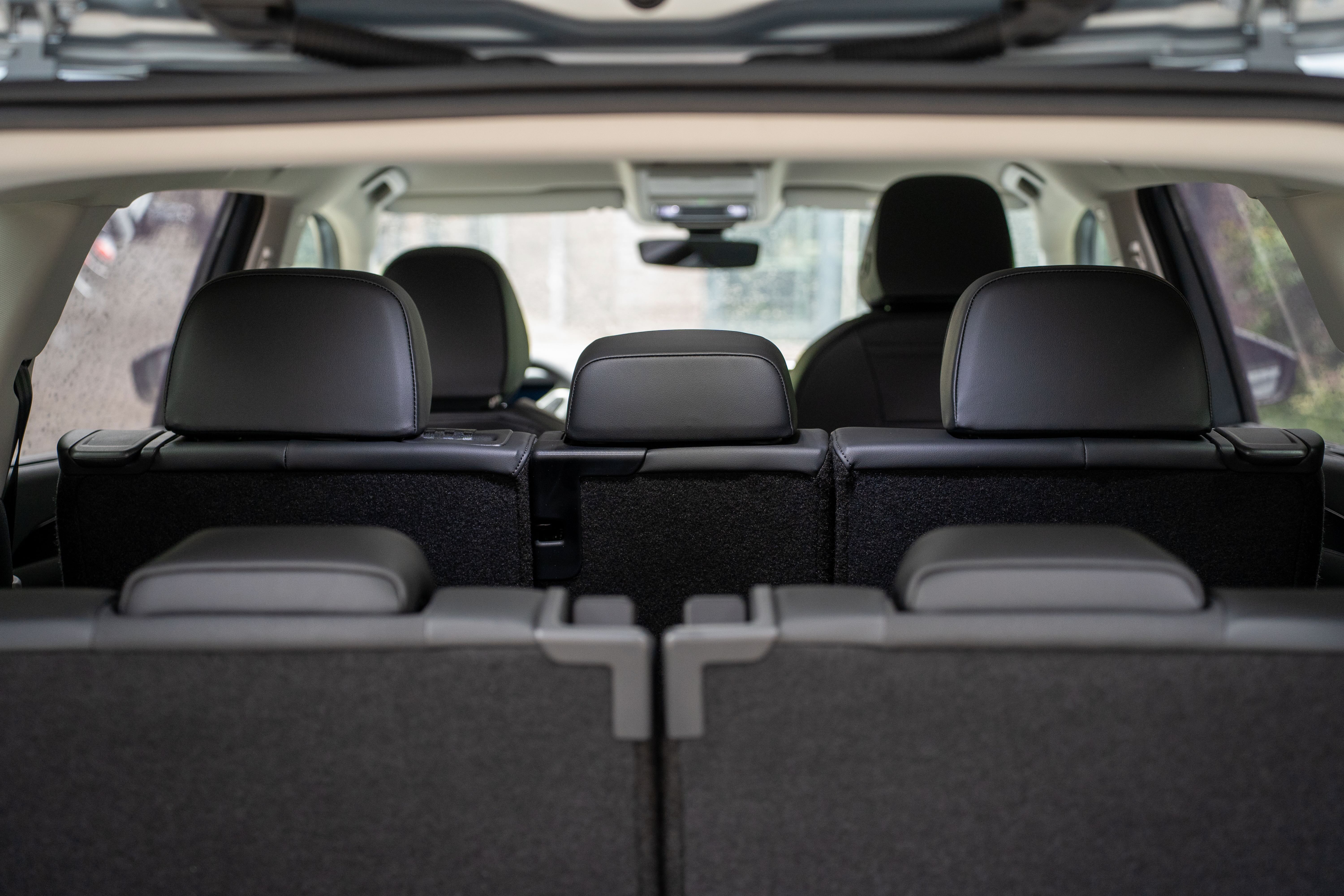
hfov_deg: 41.1
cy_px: 448
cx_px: 672
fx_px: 1792
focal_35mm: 48
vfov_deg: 28.1
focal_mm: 48
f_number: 2.8
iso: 2000
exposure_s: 1/160
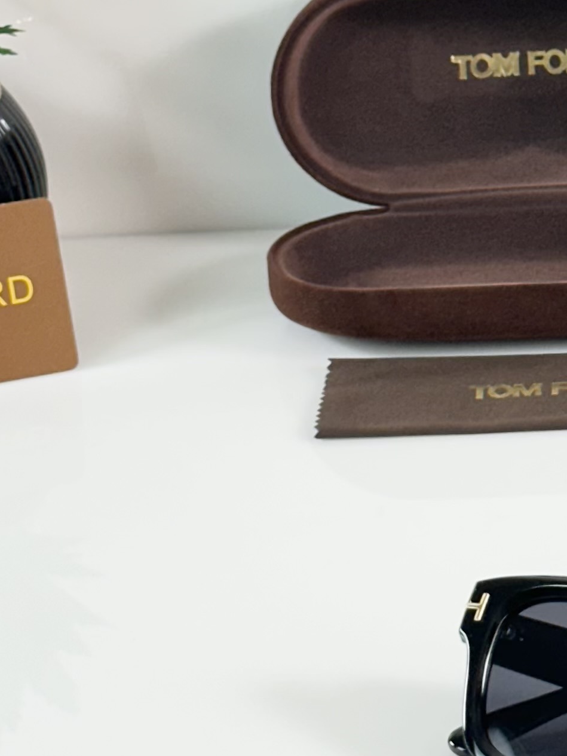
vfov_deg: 12.9
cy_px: 210
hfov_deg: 9.6
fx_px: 3341
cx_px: 679
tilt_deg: -24.8
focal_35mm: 153
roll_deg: +2.6
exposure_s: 1/100
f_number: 1.78
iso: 64
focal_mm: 6.86
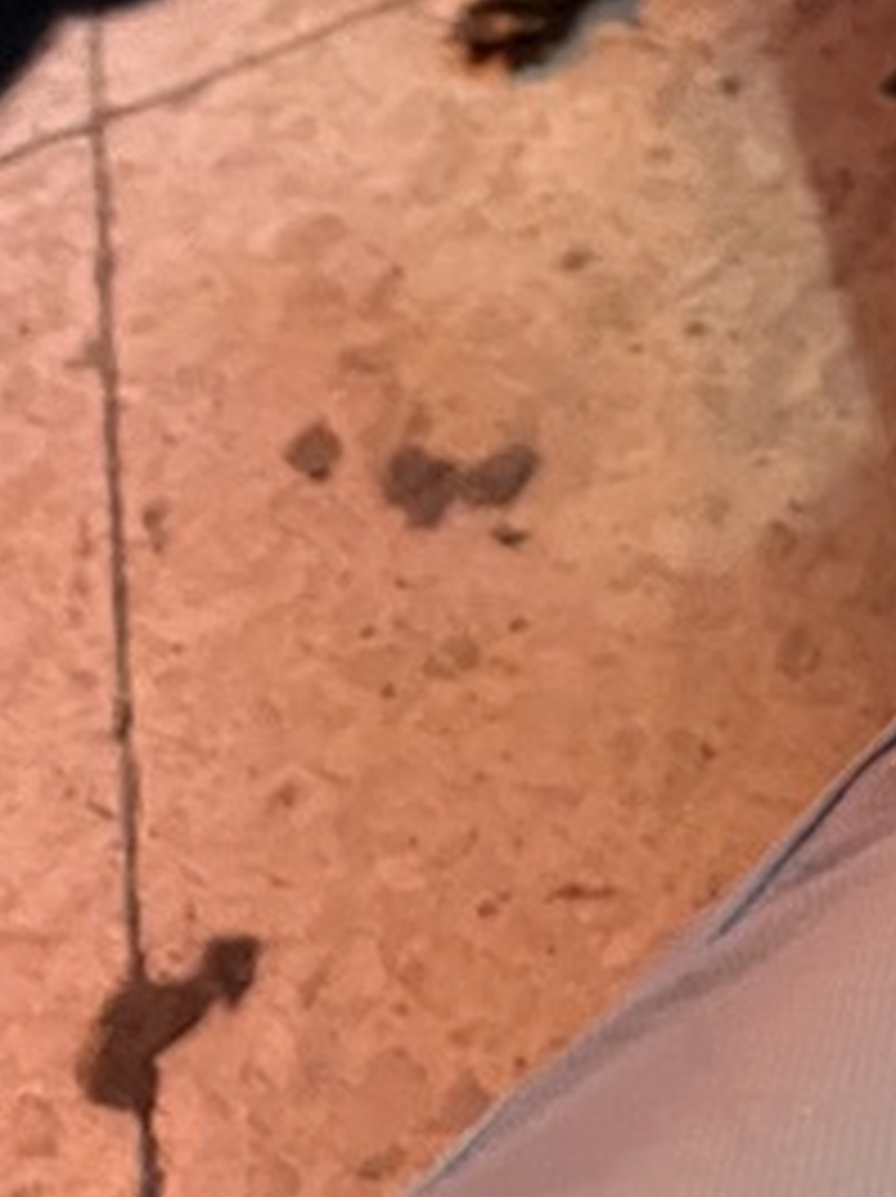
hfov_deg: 14.6
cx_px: 1544
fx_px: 3111
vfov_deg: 20.1
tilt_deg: -46.8
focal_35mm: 90
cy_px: -333
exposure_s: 1/25
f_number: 1.6
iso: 500
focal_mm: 5.1
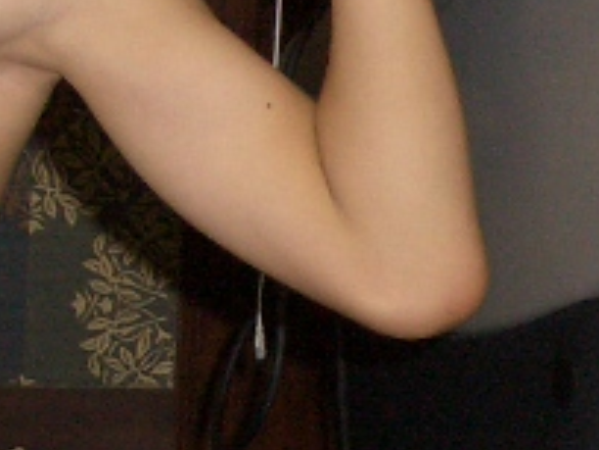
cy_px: 594
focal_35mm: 270
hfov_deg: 7.3
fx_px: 4672
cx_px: 267
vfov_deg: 5.5
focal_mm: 9.2
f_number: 3
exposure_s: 1/60
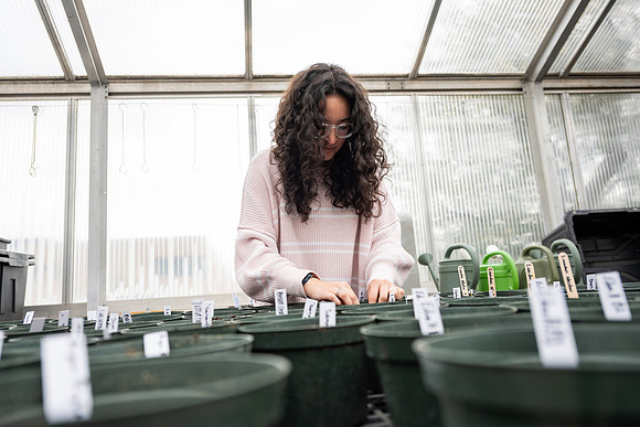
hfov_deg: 68.7
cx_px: 299
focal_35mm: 26
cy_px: 214
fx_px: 468
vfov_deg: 49.1
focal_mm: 24
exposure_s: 1/80
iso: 50
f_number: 2.8
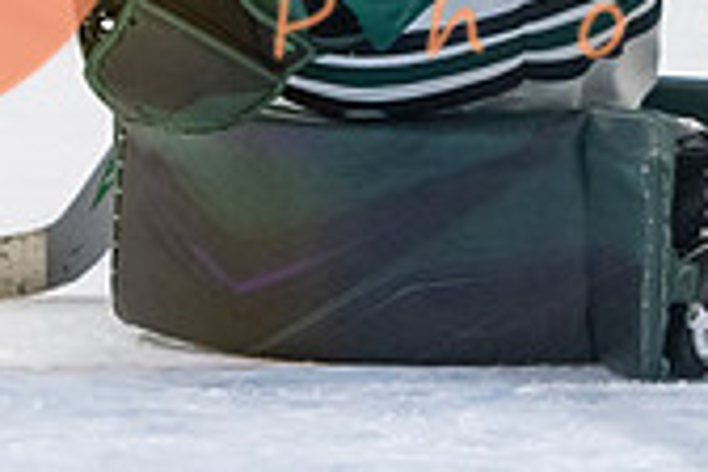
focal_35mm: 712
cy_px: -353
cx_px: 414
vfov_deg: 1.9
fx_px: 14002
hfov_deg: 2.9
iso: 2000
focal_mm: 130
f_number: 3.2
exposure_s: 1/640
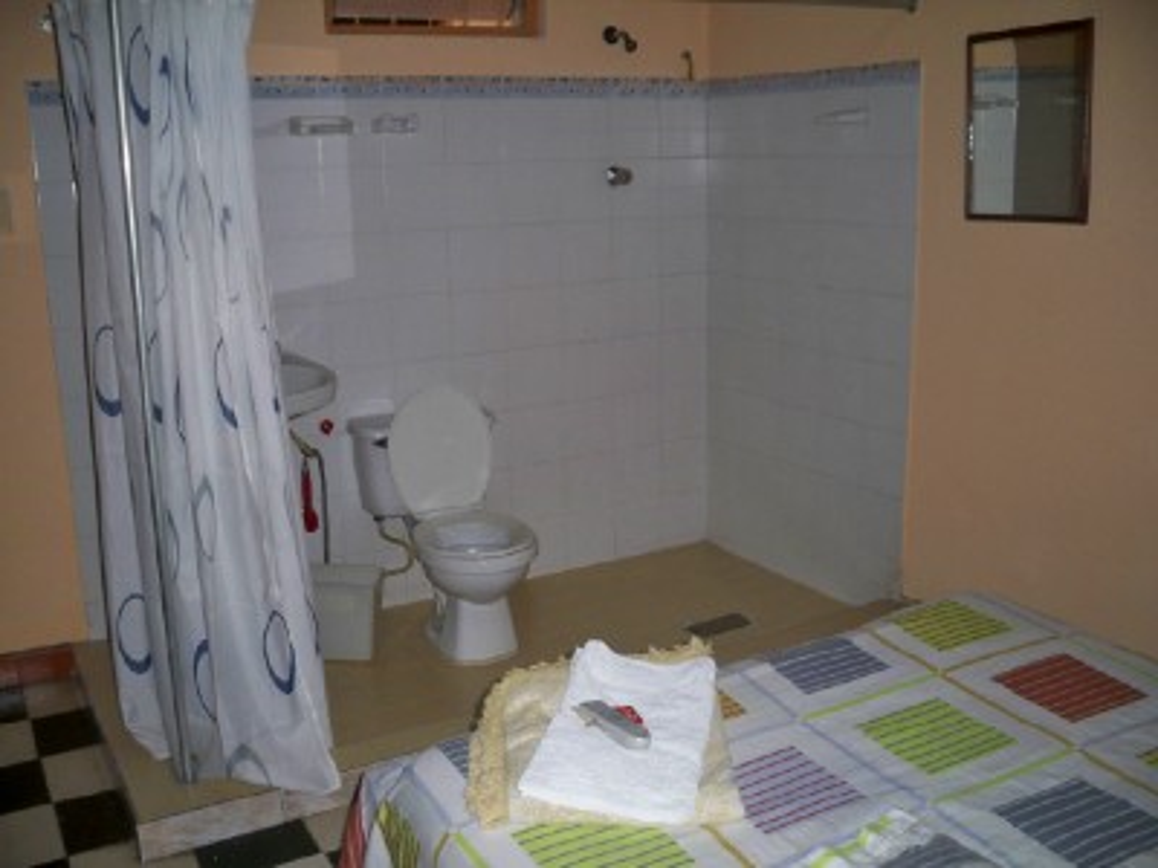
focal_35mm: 35
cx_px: 579
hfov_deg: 52.6
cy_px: 434
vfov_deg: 40.7
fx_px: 1171
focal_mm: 6.3
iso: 200
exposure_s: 1/60
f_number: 3.1
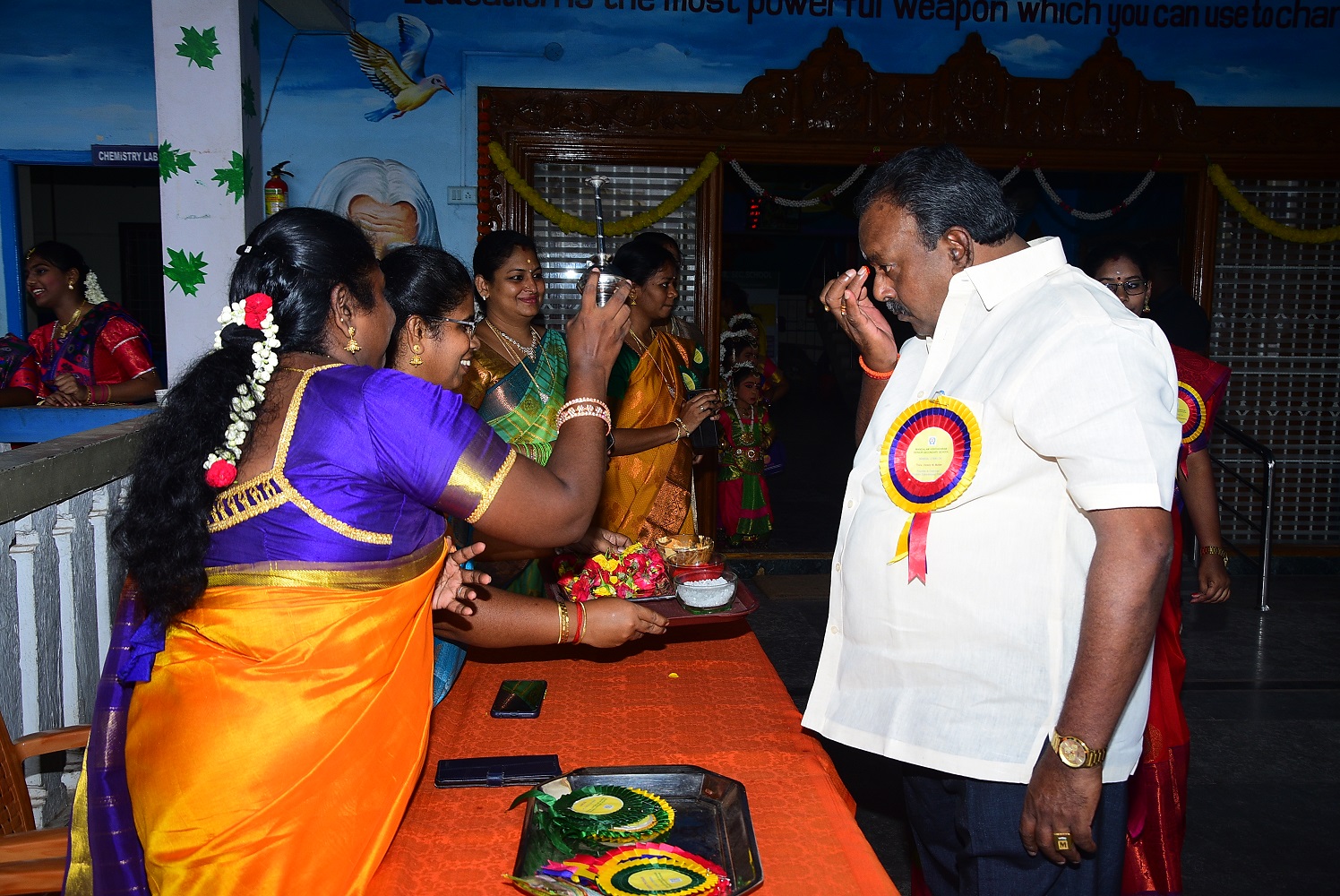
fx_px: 1341
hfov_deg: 53.1
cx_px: 670
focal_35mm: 36
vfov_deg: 36.9
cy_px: 448
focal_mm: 24
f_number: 8
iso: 320
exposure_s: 1/125
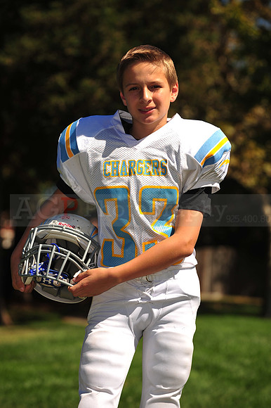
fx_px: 1526
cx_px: 136
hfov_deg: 10.1
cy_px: 204
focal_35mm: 135
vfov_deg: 15.2
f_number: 5
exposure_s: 1/1000
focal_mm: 135
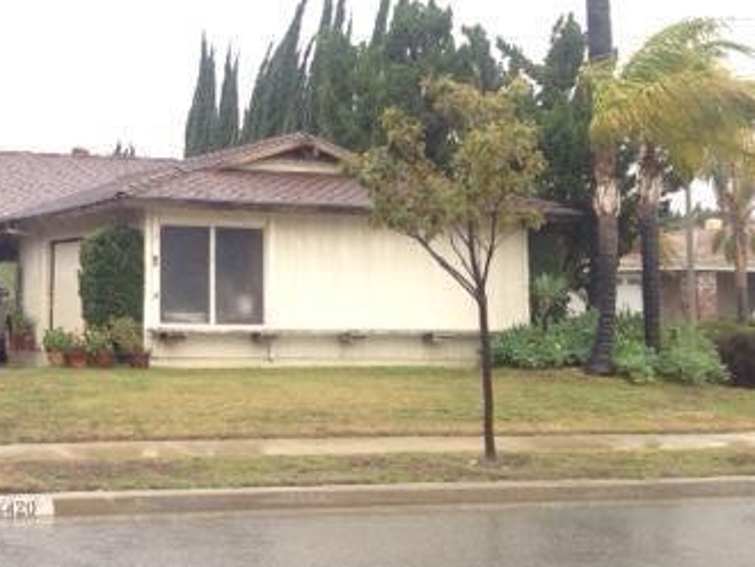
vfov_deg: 22.8
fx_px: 1397
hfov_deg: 29.1
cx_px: 78
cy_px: 162
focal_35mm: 64
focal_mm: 4.12
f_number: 2.4
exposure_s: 1/120
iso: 50
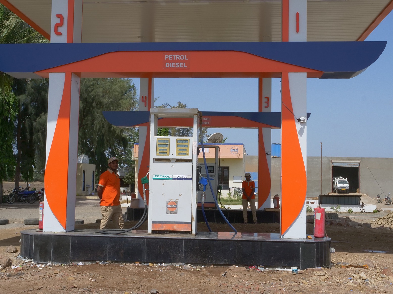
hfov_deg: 42.9
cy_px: 147
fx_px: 500
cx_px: 196
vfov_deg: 32.9
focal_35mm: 44
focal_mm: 22
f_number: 22
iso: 800
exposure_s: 1/250
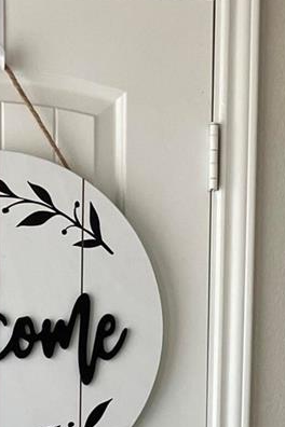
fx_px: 1342
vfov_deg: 16.6
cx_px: 162
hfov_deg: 12.1
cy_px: 631
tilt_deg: -9.3
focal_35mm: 113
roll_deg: -0.1
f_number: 1.8
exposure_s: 1/60
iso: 80
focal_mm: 3.99
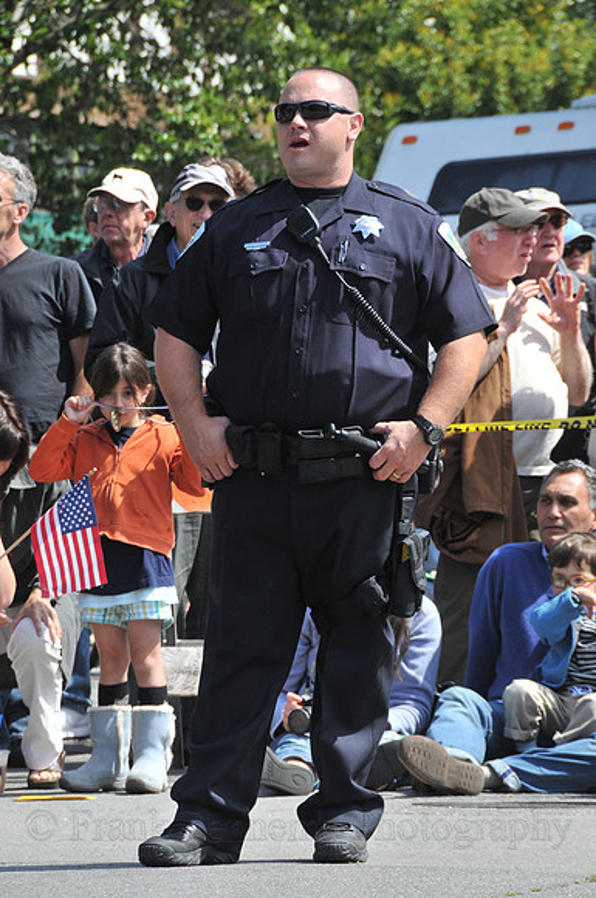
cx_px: 298
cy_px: 449
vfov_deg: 6.9
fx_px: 7472
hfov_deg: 4.6
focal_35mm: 300
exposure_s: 1/500
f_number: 11
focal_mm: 200
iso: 400
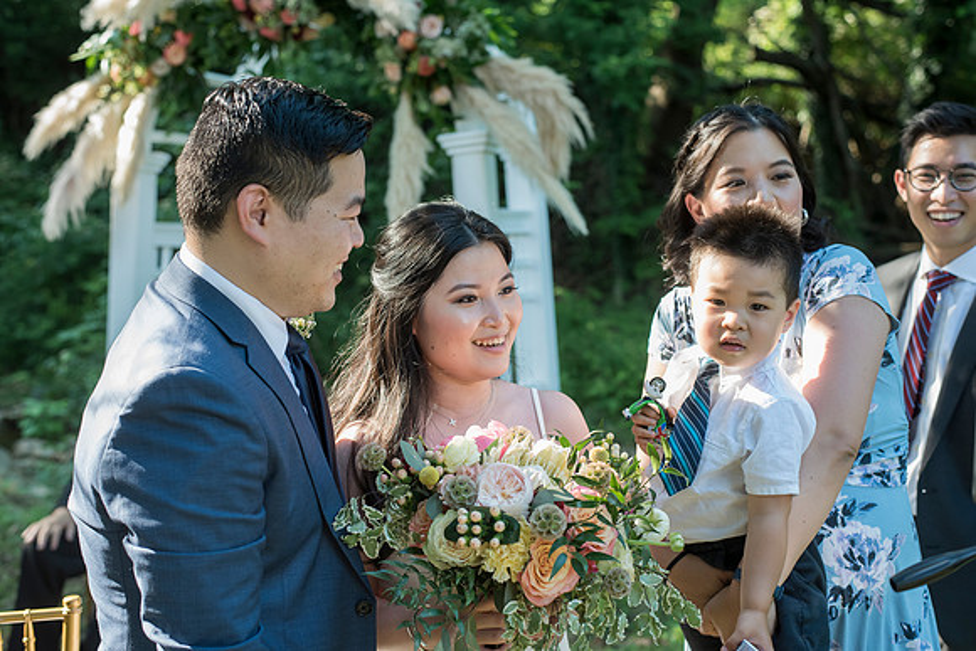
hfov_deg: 39.6
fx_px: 1356
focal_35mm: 50
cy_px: 326
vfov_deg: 27.0
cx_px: 488
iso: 1000
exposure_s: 1/500
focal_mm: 50
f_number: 4
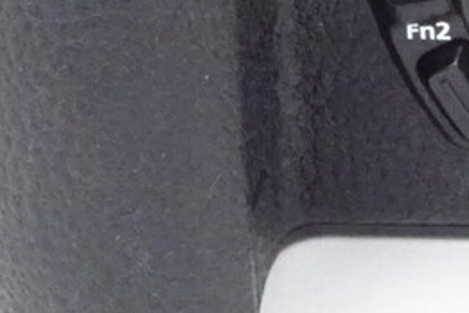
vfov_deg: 4.2
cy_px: -237
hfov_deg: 6.3
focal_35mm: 325
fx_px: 4234
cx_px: 591
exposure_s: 1/80
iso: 1250
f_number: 4.5
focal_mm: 11.66
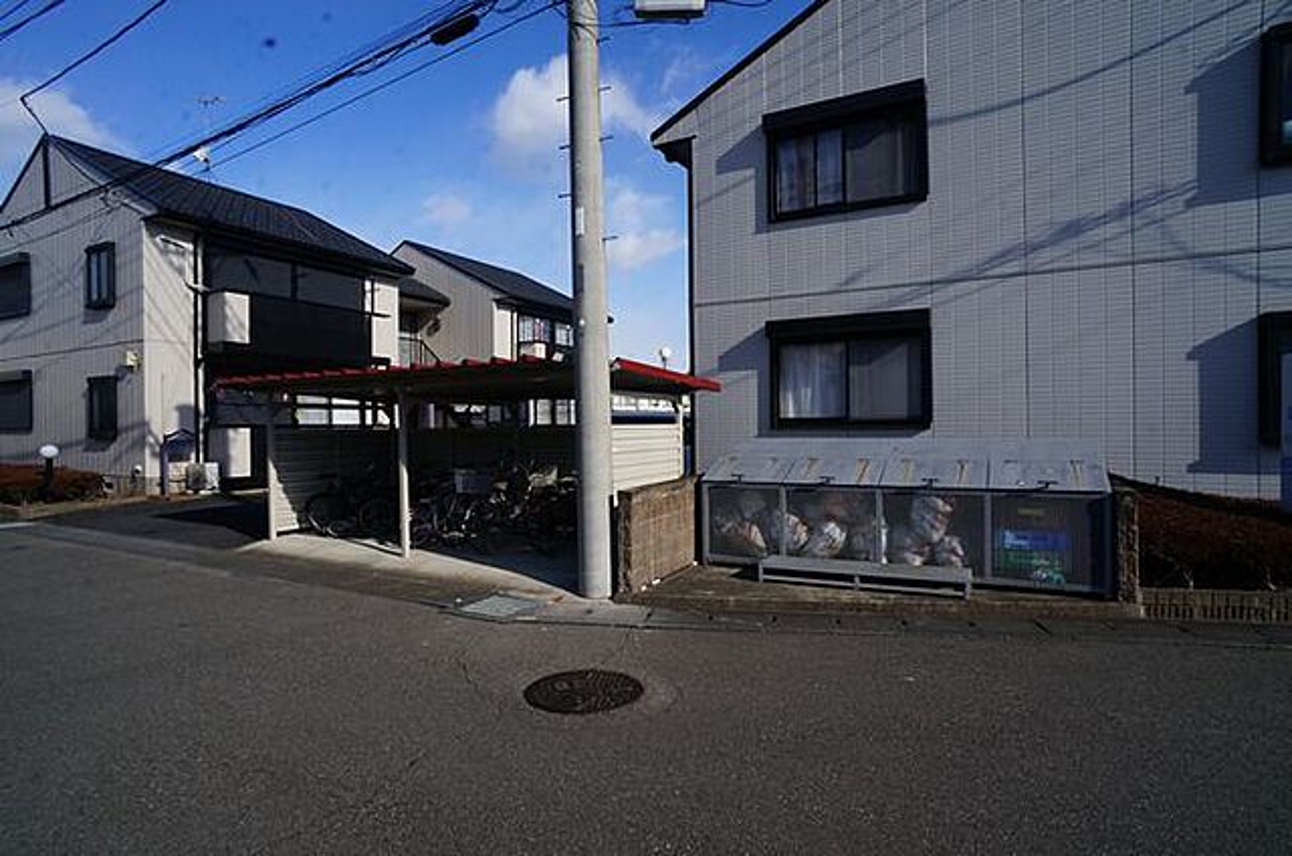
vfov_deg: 52.9
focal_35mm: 24
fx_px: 860
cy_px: 428
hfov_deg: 73.8
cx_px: 646
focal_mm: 16
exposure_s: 1/60
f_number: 14
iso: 100
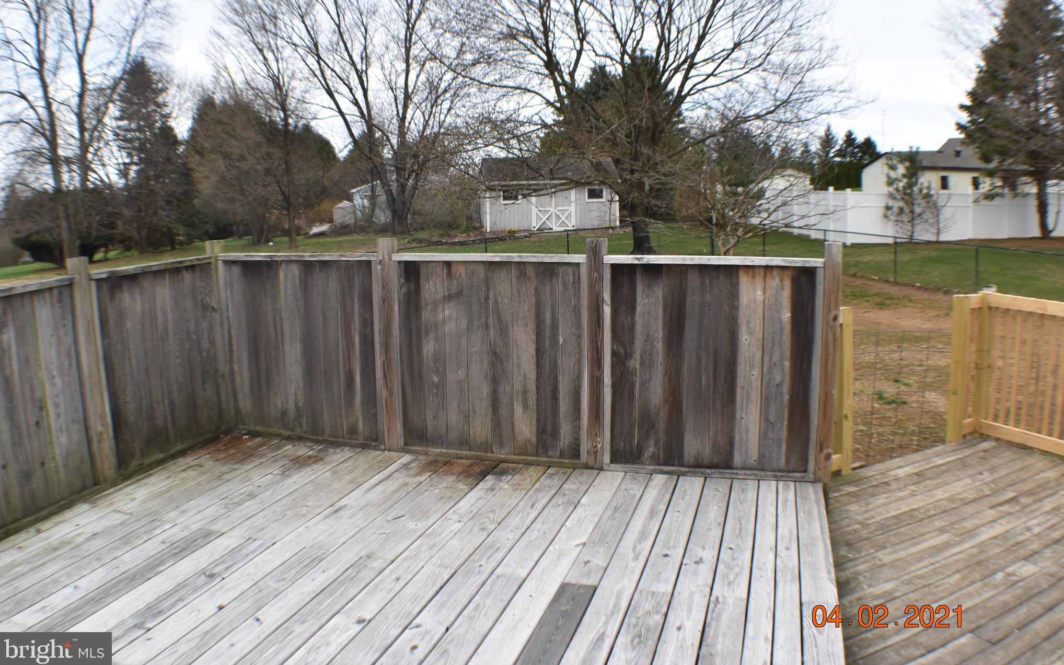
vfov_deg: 30.9
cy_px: 314
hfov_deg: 47.7
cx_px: 531
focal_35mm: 42
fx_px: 1204
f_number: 8
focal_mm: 27
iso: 200
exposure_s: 1/250
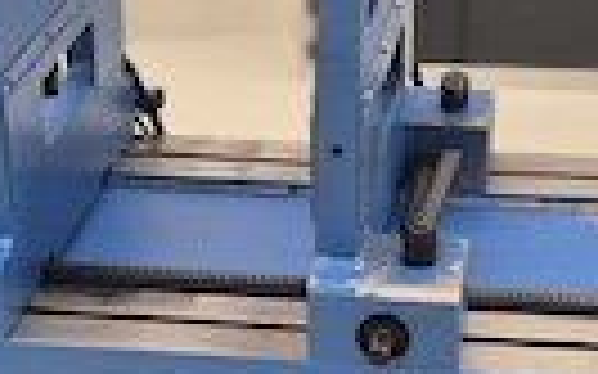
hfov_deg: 18.9
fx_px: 1792
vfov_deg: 11.8
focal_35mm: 110
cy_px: 351
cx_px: 301
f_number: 1.8
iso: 50
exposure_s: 1/100
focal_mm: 5.4
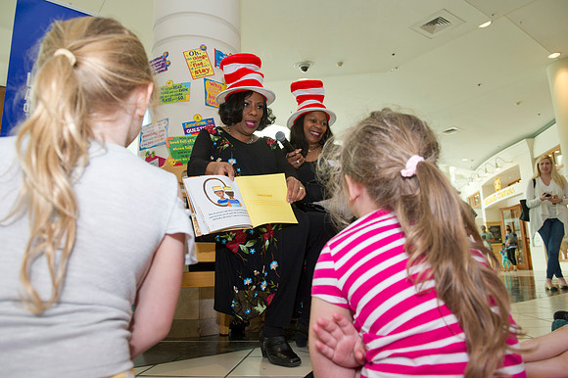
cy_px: 189
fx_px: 426
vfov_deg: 47.9
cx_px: 284
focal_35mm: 27
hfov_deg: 67.4
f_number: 5.6
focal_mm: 27
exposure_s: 1/250
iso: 1250
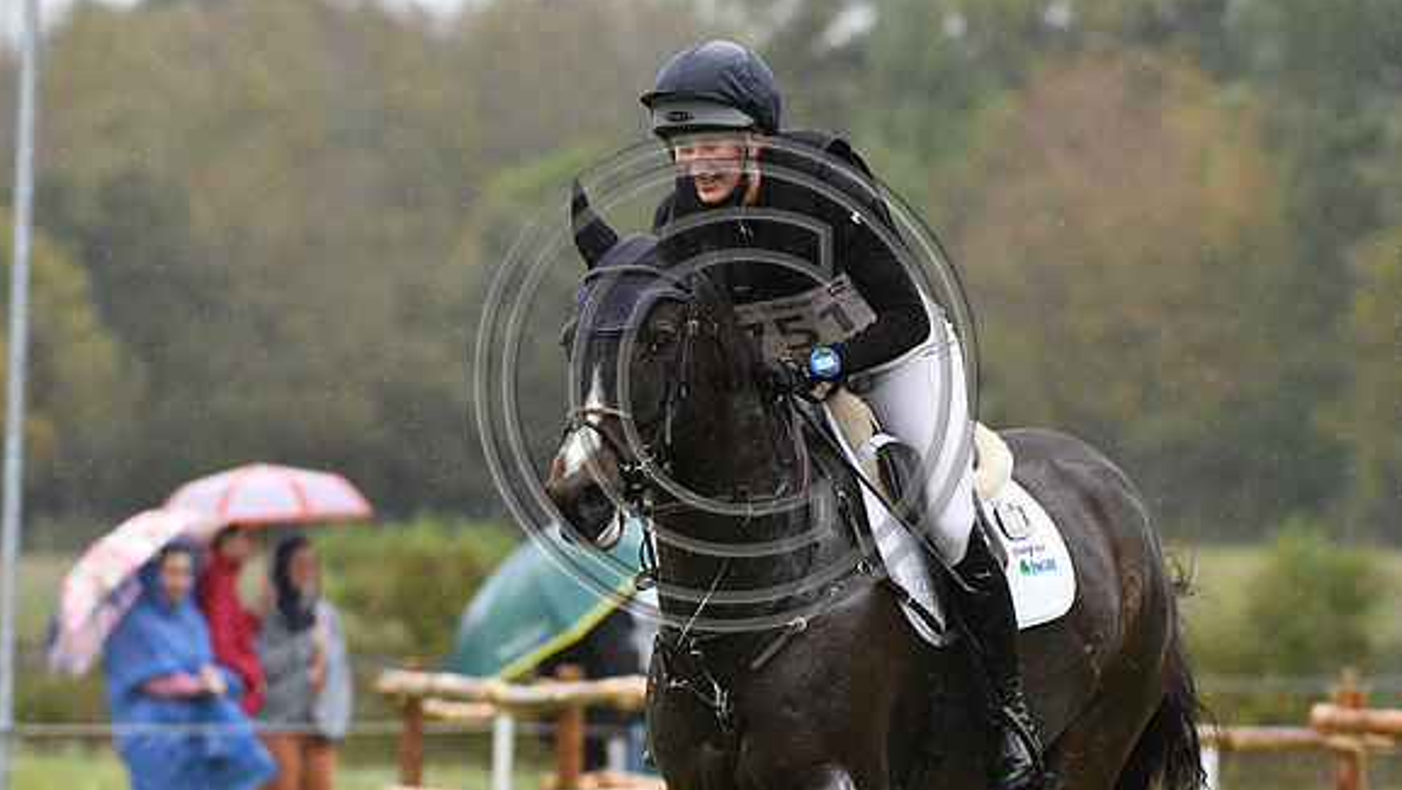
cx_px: 700
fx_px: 11751
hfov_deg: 6.8
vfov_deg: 3.8
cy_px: 346
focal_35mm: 316
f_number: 4.5
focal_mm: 200
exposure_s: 1/1250
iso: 2000
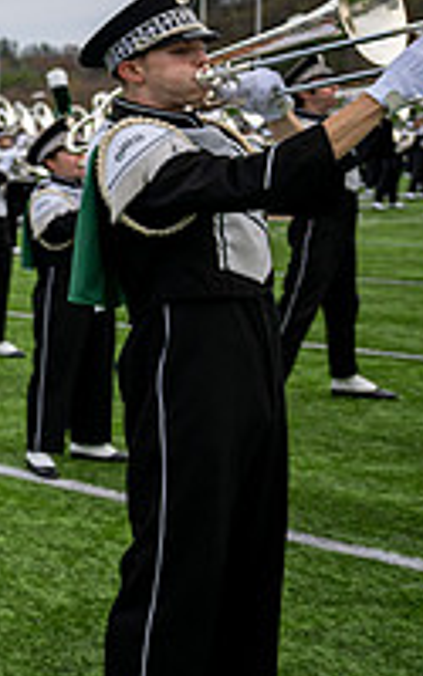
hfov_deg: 14.1
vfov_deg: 28.9
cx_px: -521
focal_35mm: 71
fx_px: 1310
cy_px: 272
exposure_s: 1/500
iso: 200
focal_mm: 24
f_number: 2.8
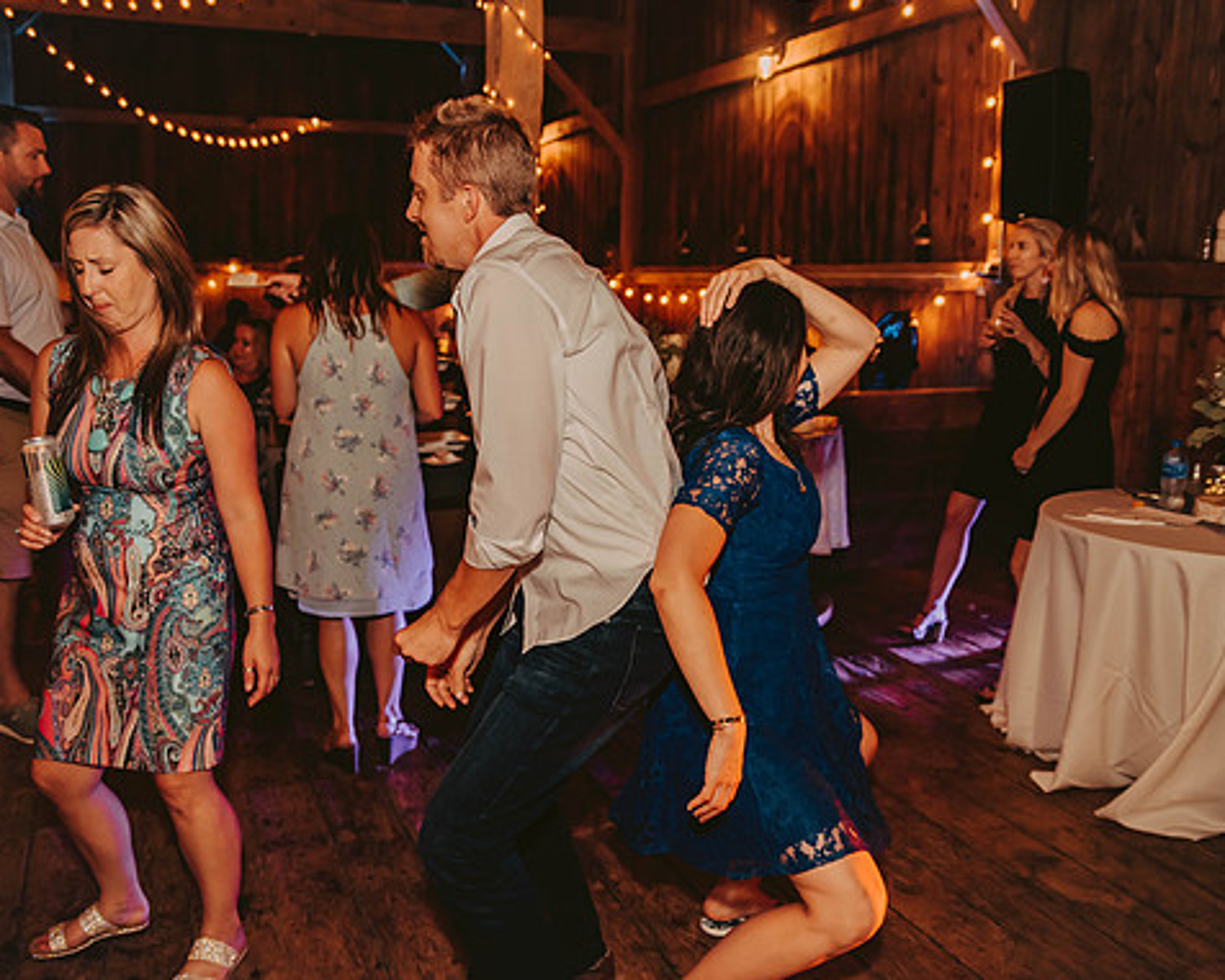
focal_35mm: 32
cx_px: 625
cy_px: 493
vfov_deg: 45.8
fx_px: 1160
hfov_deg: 55.6
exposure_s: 1/125
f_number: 2.8
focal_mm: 28
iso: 1250
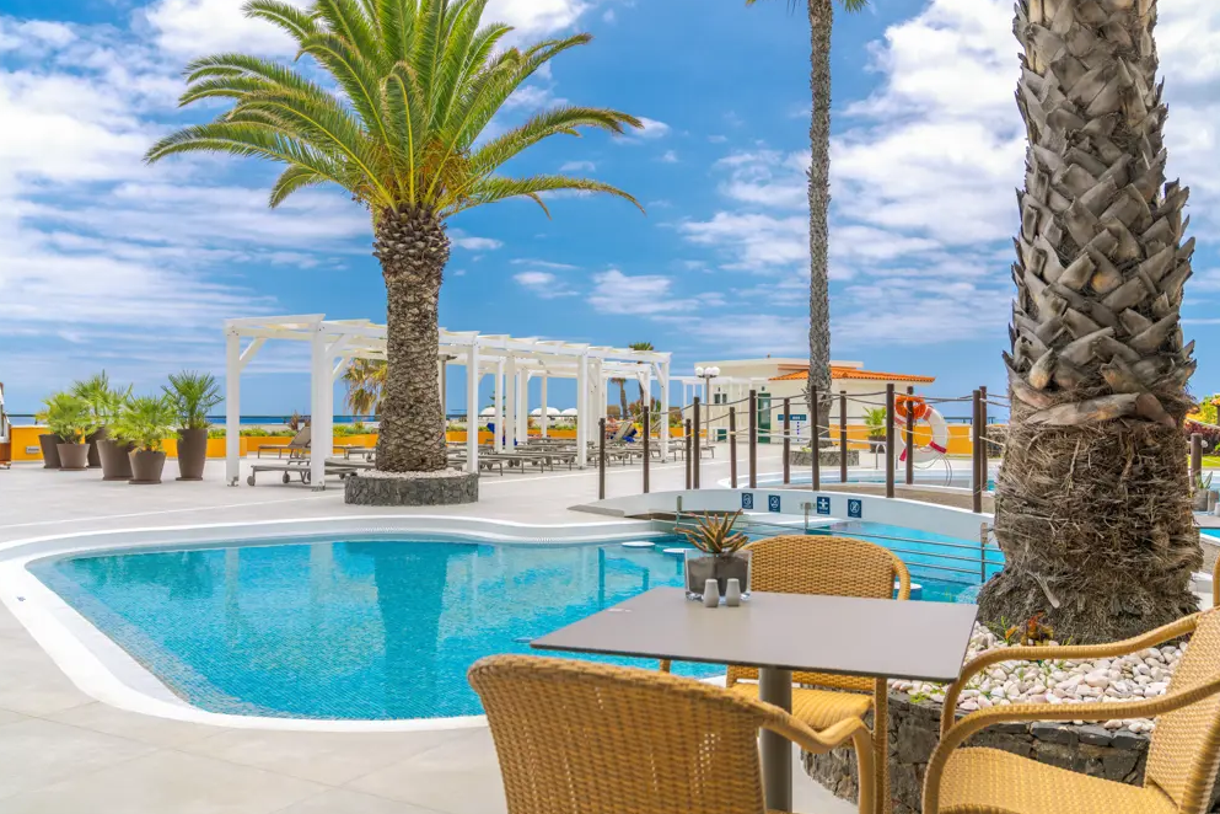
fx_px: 1084
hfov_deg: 58.7
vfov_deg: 41.1
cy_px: 397
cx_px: 596
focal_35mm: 32
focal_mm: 31
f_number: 5.6
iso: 100
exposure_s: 1/320
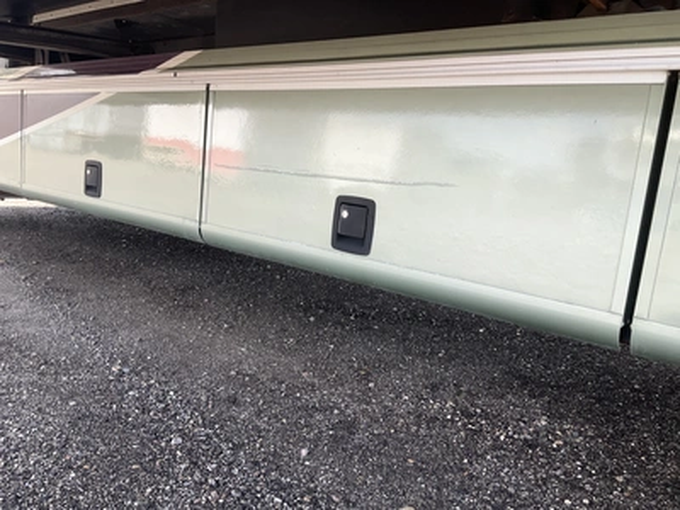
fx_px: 570
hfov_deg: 61.7
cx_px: 340
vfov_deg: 48.2
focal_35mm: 29
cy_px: 255
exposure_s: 1/191
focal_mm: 3
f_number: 1.8
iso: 20
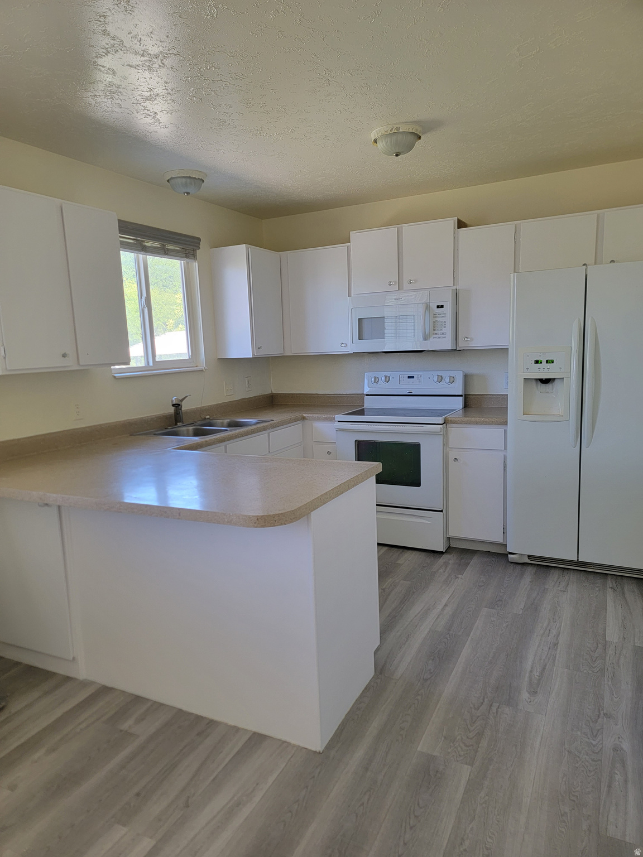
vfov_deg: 71.6
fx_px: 594
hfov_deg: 56.8
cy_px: 428
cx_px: 322
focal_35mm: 24
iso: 125
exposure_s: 1/120
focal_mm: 6.7
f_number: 1.8
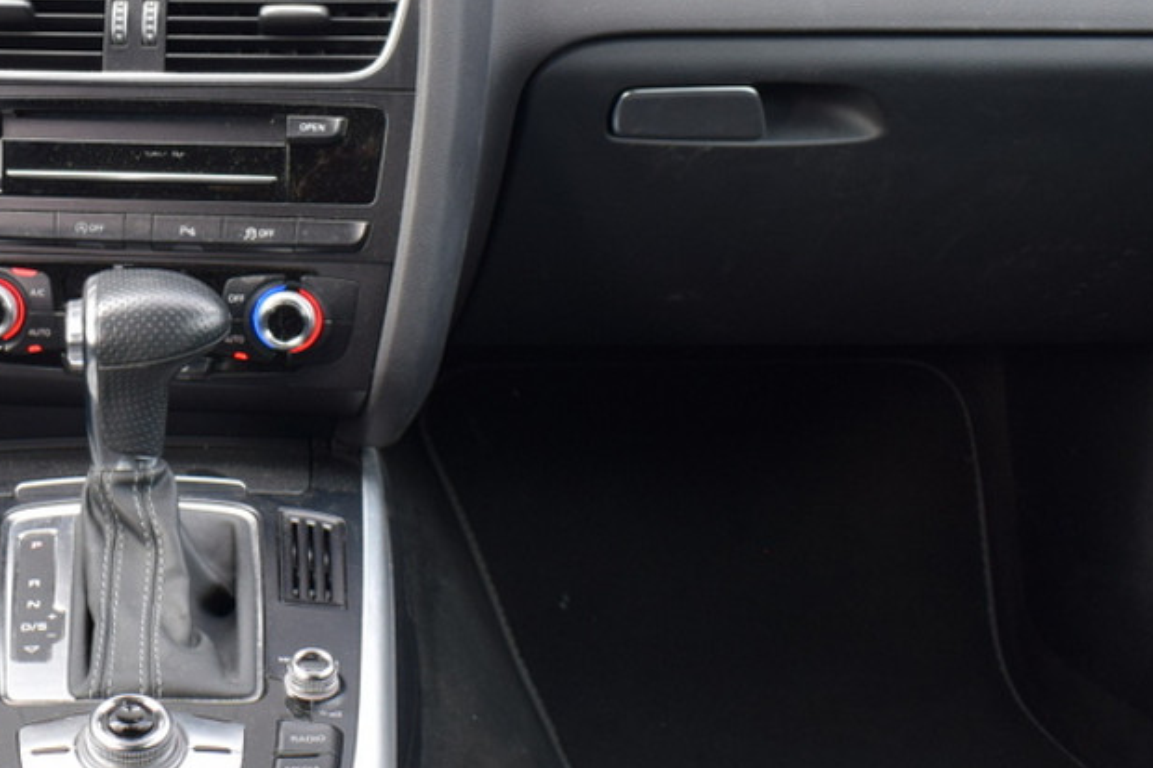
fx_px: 1953
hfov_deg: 31.0
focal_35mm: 61
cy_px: 124
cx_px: 54
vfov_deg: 21.9
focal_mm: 18
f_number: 5
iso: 400
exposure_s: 1/100
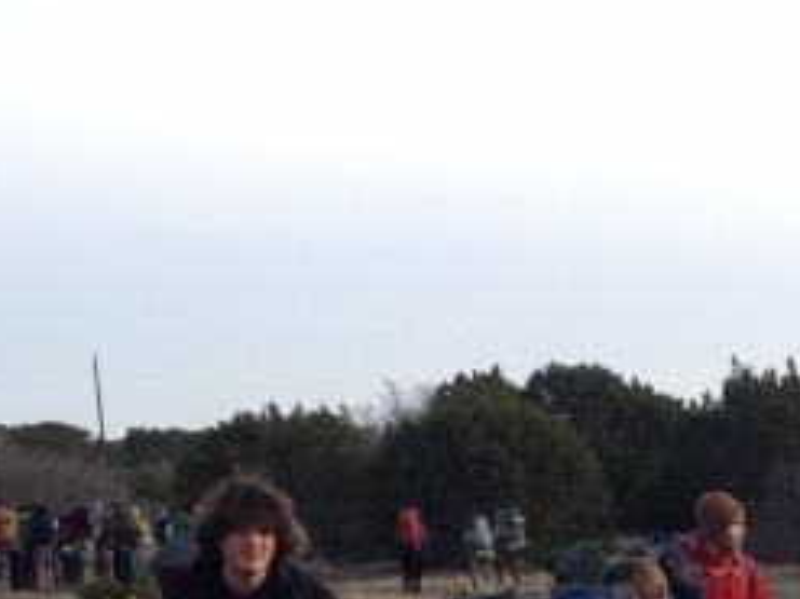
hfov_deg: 13.1
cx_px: 1069
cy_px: 809
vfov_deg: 10.0
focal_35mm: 145
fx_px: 3349
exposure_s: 1/464
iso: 50
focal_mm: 4.28
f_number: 2.4
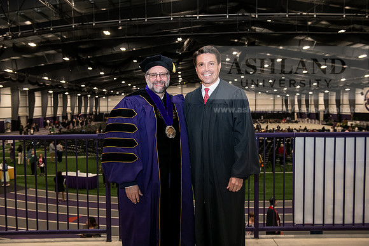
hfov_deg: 53.1
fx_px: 369
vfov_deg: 36.9
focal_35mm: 36
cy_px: 123
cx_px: 184
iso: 2500
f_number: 4.5
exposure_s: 1/200
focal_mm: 36
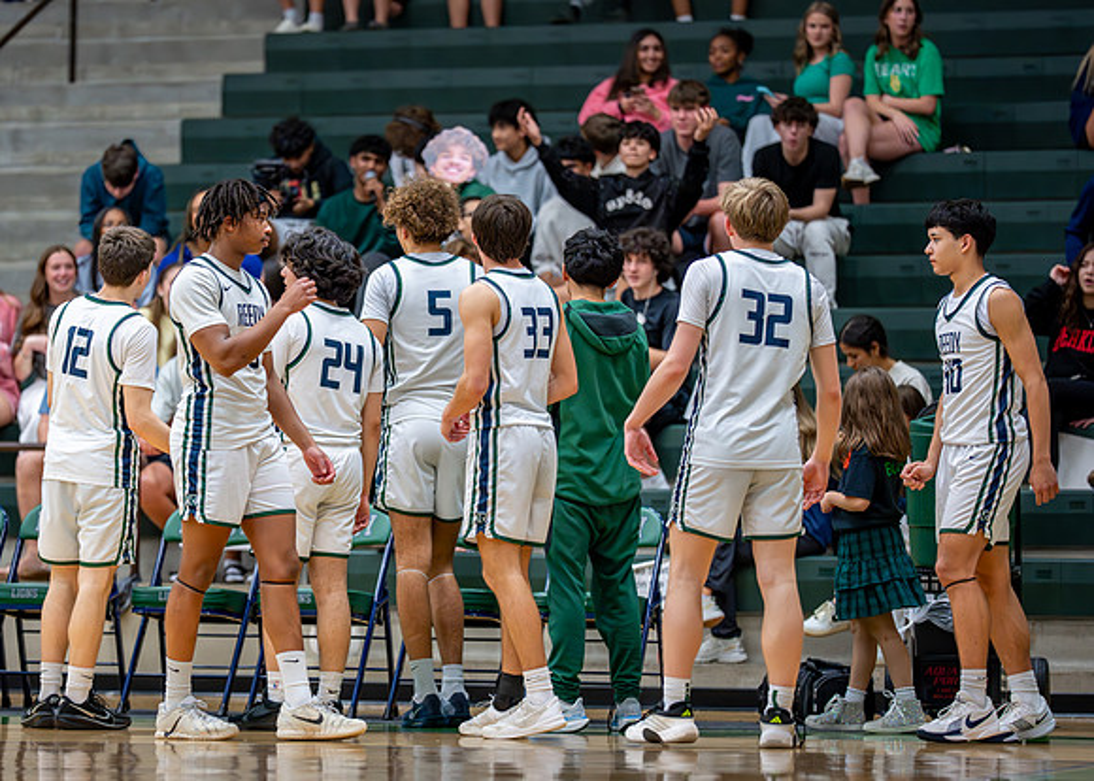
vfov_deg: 7.9
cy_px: 436
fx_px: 5668
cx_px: 357
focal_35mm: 182
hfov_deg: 11.0
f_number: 1.8
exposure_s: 1/1000
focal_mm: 135
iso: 2500
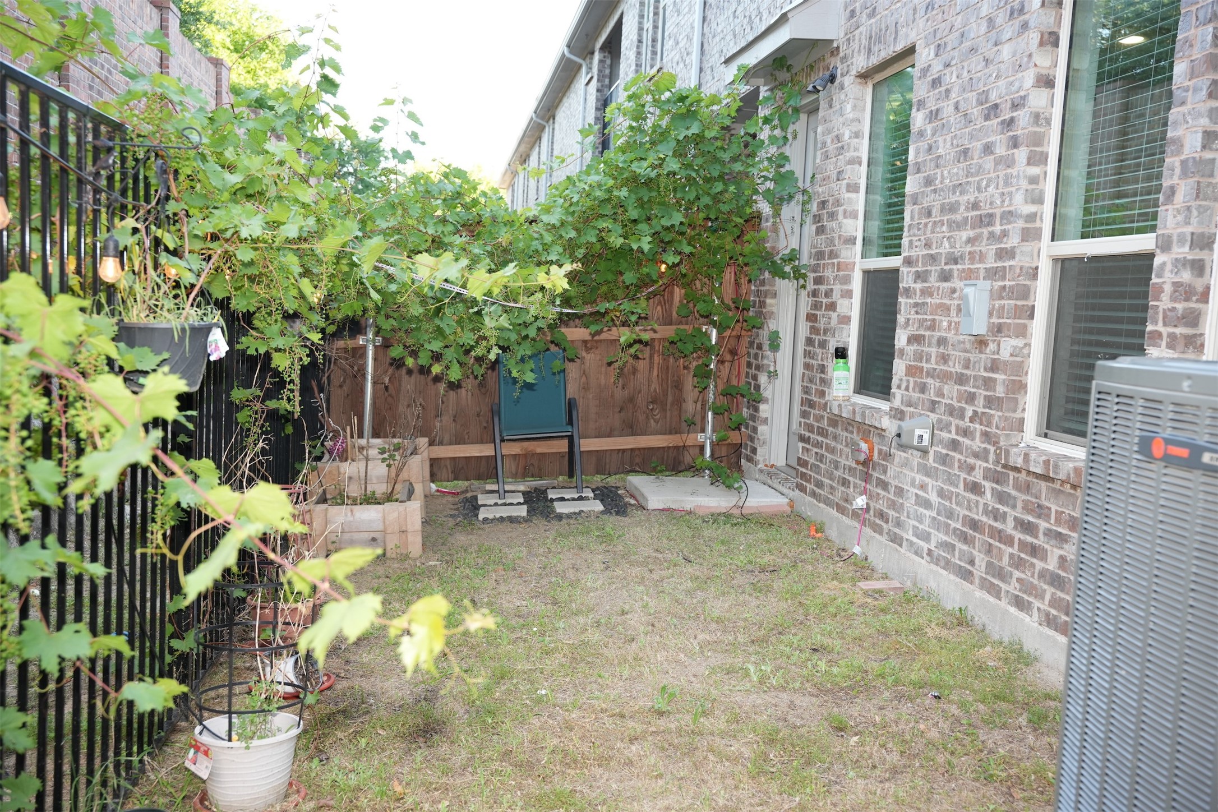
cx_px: 609
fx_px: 1194
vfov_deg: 37.6
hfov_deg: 54.0
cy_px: 406
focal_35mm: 35
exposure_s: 1/160
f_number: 4
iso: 500
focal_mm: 35.3
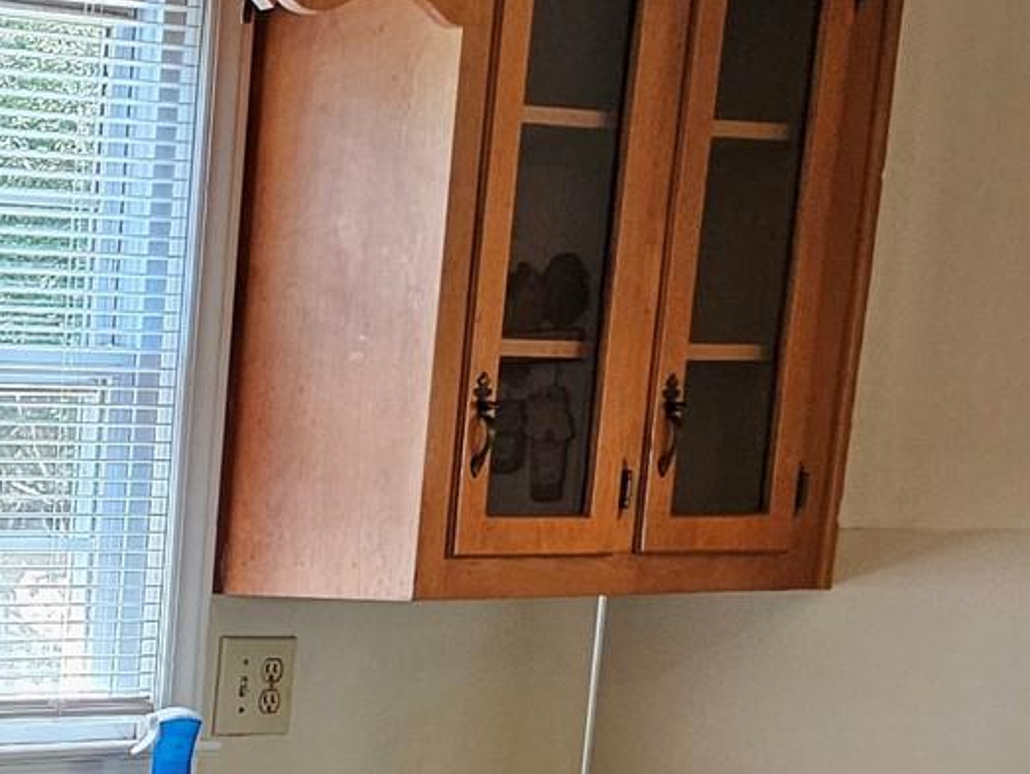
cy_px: 1064
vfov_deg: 15.5
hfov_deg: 18.7
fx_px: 2680
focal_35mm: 90
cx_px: -601
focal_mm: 5.4
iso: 320
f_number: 1.8
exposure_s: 1/120
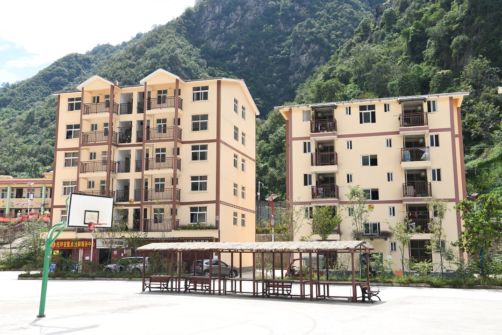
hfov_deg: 50.7
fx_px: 530
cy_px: 168
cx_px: 251
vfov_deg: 35.1
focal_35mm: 38
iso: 200
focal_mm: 38
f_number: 8
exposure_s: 1/250
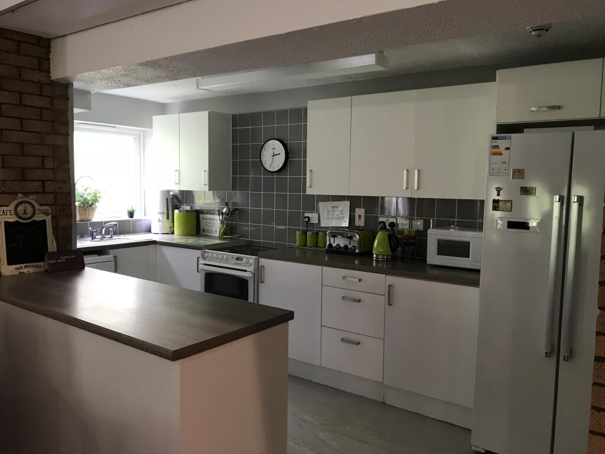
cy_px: 227
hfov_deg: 63.4
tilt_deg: -5.3
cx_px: 302
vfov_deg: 49.7
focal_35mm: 28
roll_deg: -0.9
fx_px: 489
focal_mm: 3.99
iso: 64
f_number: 1.8
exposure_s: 1/17
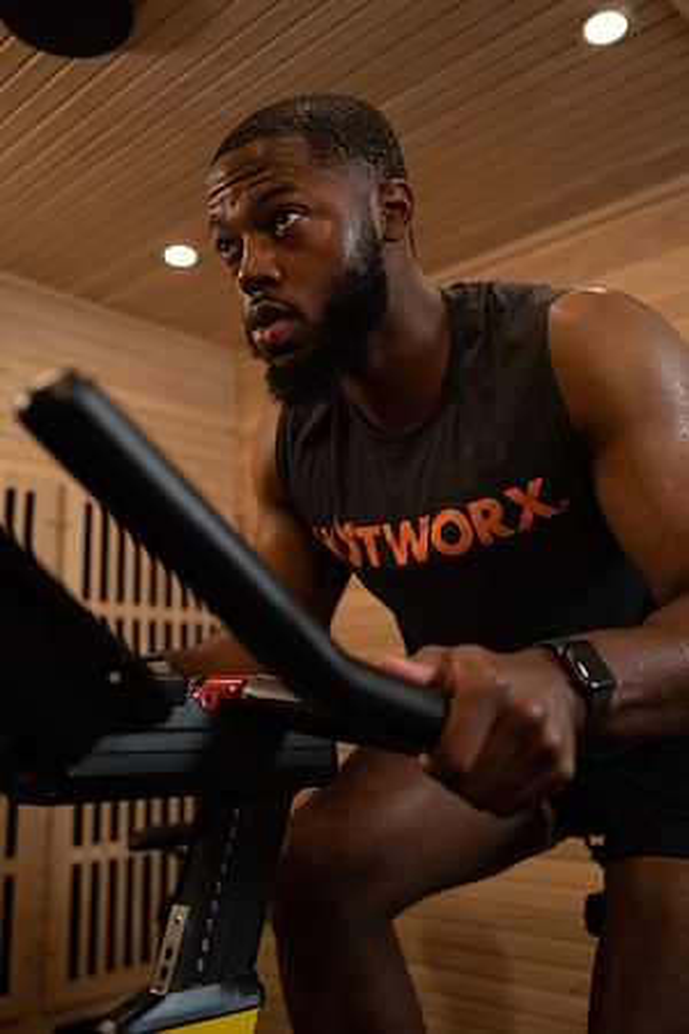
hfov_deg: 37.9
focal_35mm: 35
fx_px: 1005
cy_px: 517
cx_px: 344
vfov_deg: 54.4
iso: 400
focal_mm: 35
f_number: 2.8
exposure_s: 1/160
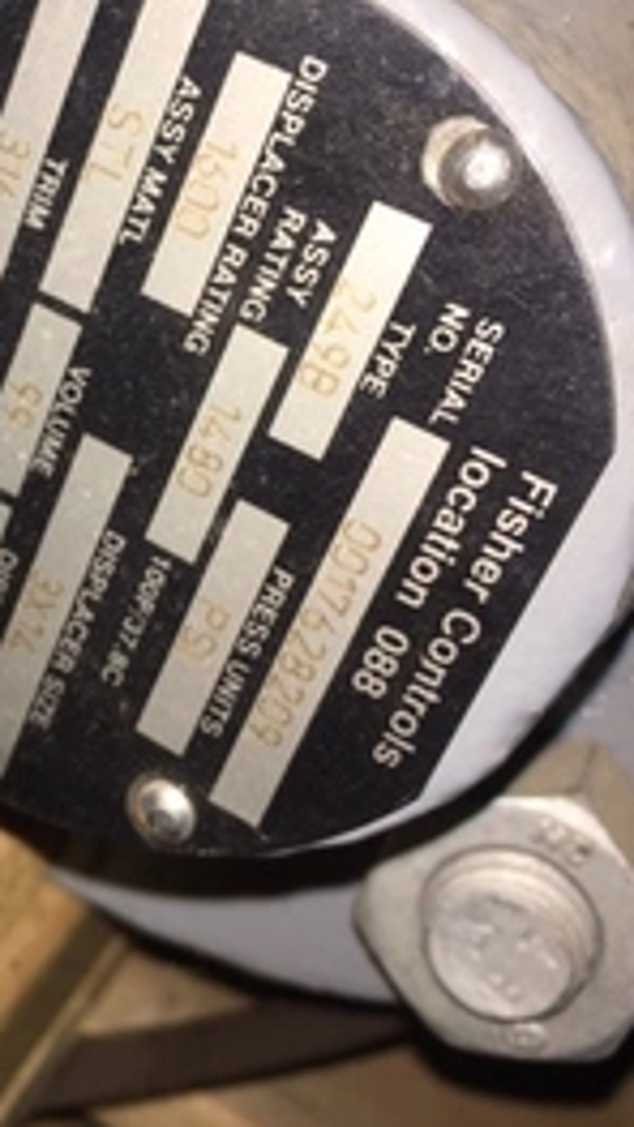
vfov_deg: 42.8
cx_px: 30
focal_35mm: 48
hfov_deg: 24.0
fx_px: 1434
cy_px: 489
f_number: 2.2
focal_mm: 4.15
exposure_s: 1/67
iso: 25
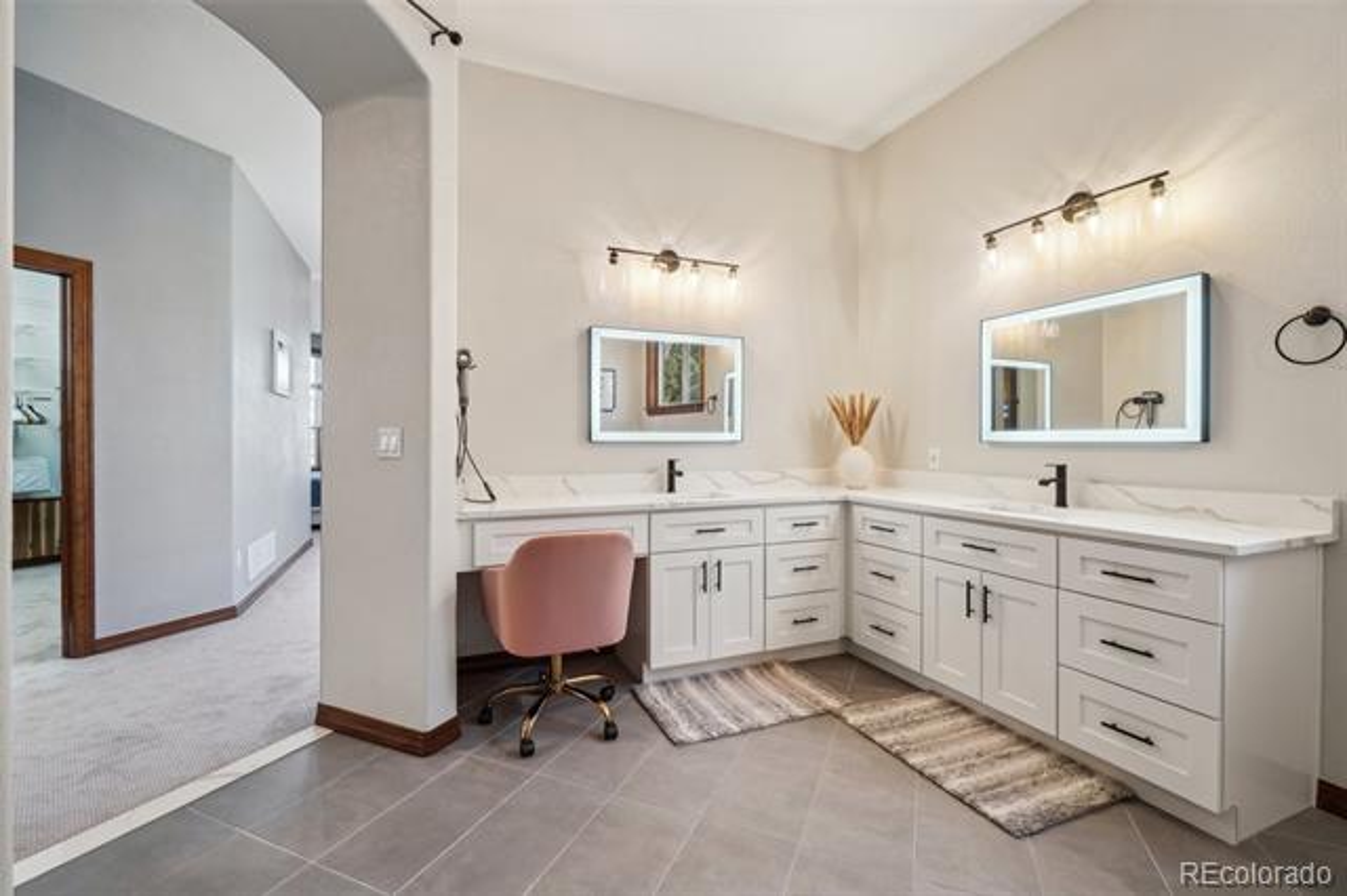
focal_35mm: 15
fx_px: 561
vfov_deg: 77.3
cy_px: 448
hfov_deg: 100.4
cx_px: 674
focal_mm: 10
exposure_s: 1/30
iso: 400
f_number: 8
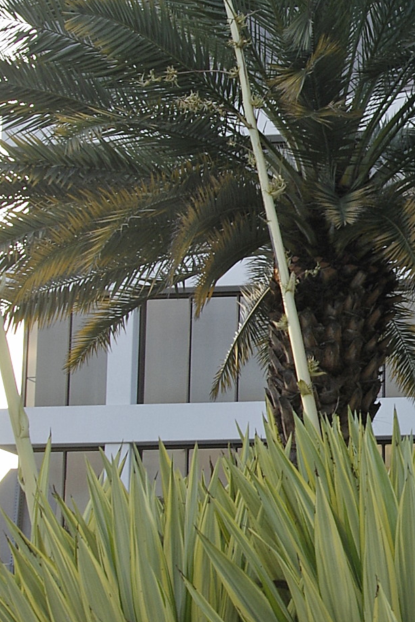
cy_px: 252
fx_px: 1901
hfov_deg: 12.1
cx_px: 542
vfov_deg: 18.6
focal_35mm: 110
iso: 200
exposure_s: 1/60
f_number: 5.6
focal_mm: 20
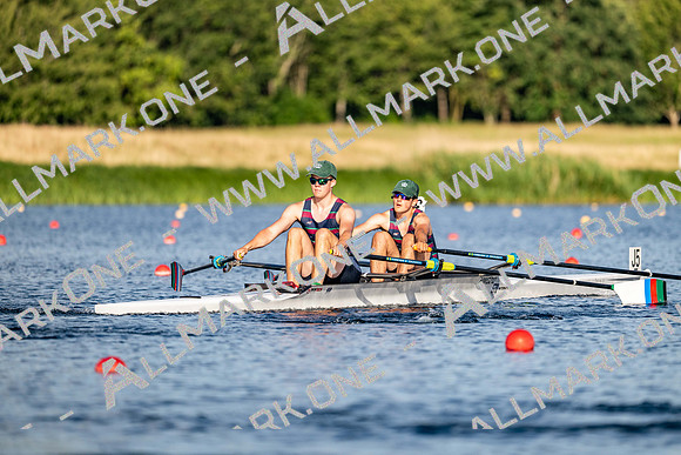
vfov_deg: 3.4
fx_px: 7568
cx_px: 340
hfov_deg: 5.2
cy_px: 228
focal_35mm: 400
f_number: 4.5
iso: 250
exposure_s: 1/2500
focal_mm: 400
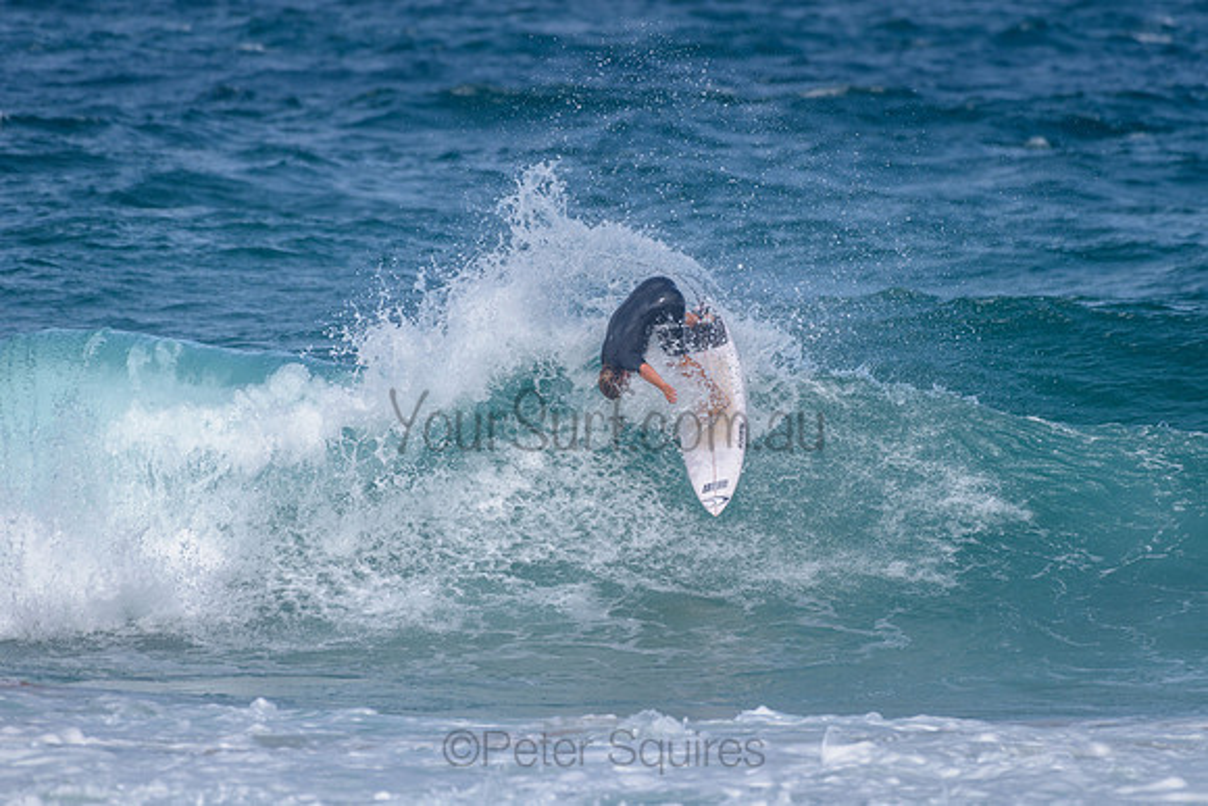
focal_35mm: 613
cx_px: 712
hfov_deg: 3.4
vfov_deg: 2.2
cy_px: 325
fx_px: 20585
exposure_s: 1/2000
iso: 140
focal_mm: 500
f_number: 5.6
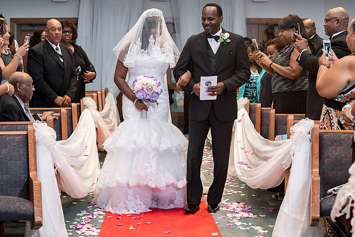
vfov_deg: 17.0
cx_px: 204
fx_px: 793
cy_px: 108
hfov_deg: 25.2
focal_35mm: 80
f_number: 4
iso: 1600
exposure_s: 1/200
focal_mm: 70
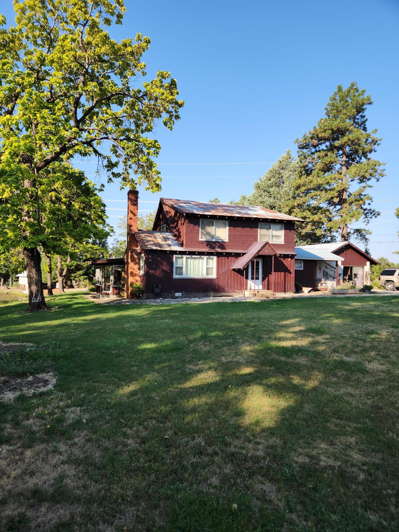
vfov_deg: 73.9
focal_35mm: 23
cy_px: 266
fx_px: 353
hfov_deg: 58.9
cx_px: 200
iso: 20
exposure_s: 1/614
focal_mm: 5.4
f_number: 1.8
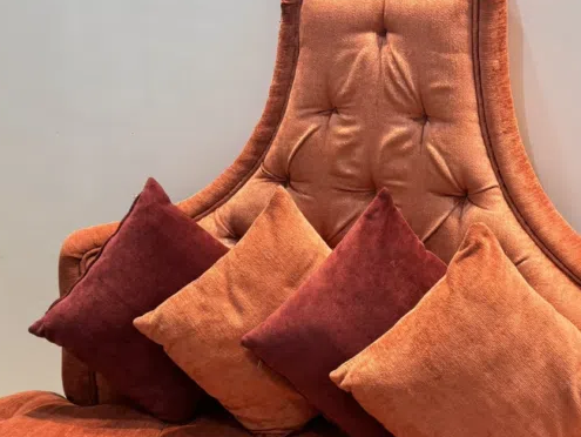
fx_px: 521
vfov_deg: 45.1
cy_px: 277
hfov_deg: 58.1
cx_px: 327
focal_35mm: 31
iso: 125
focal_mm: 6.76
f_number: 1.78
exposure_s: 1/60
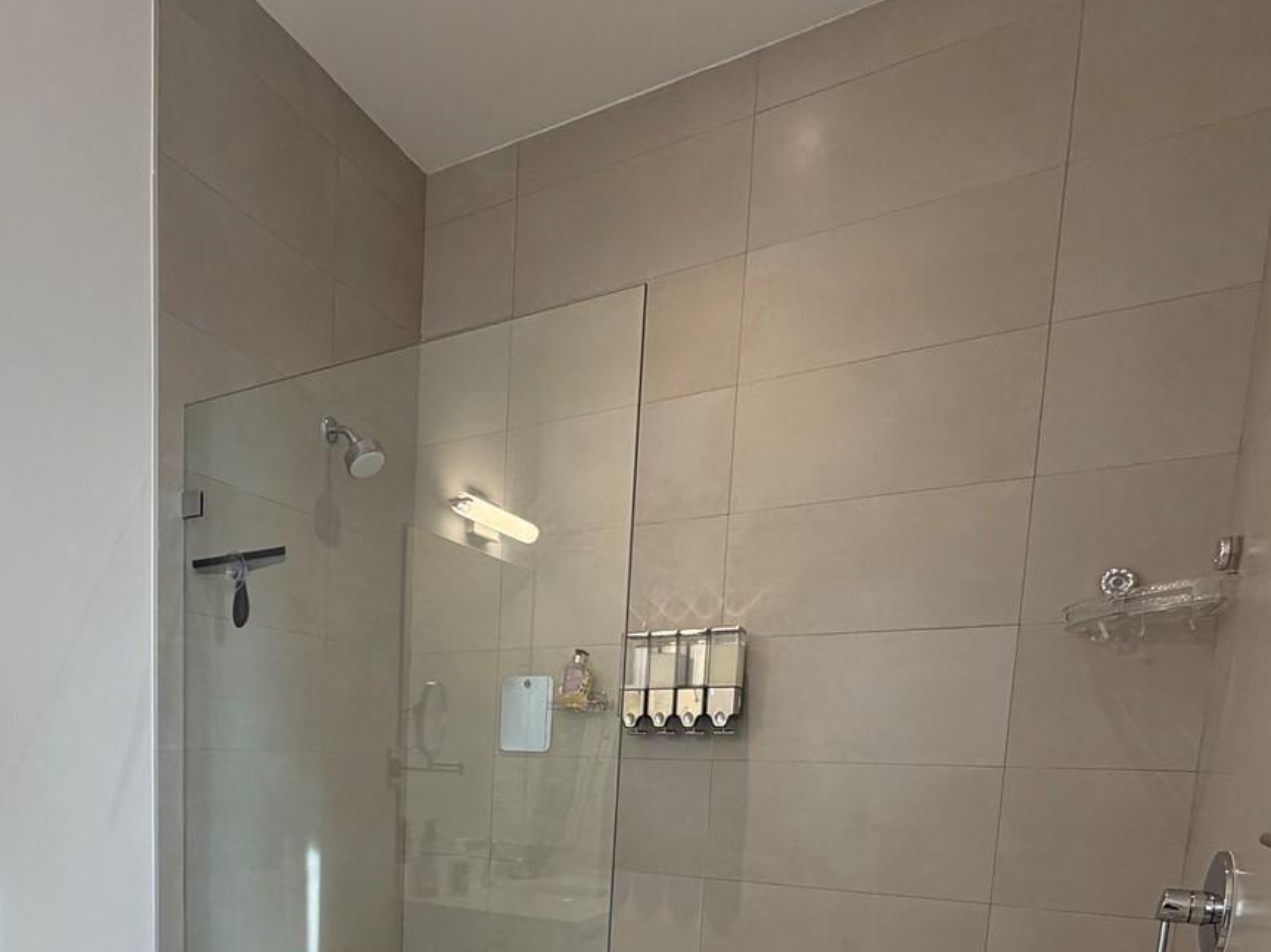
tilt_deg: -6.1
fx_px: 954
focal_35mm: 26
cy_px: 864
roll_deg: -1.3
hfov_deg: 64.4
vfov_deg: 47.5
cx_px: 363
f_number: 2.2
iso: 200
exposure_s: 1/120
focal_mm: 2.22
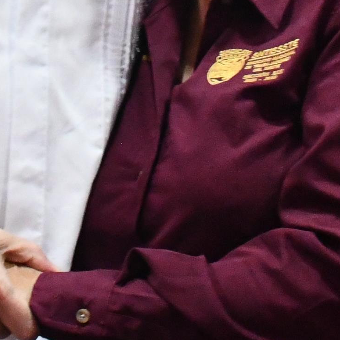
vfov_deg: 9.2
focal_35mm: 188
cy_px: -100
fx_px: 2089
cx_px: 97
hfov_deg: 9.3
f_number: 6.3
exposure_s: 1/60
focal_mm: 26
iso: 7200
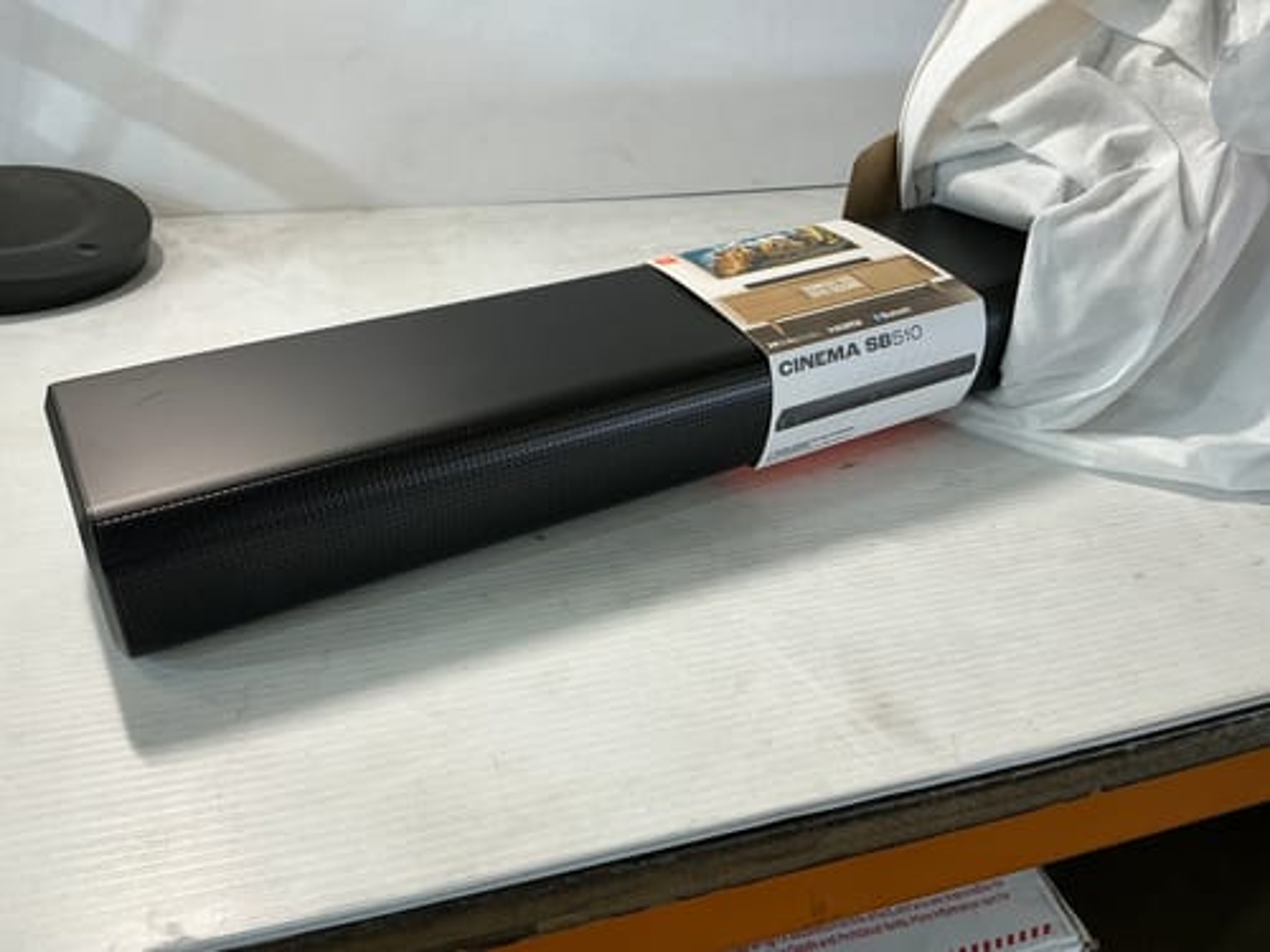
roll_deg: -5.8
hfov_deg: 63.4
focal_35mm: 28
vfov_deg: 49.7
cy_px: 476
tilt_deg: -32.0
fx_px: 1027
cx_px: 635
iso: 40
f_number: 1.8
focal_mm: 3
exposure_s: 1/50
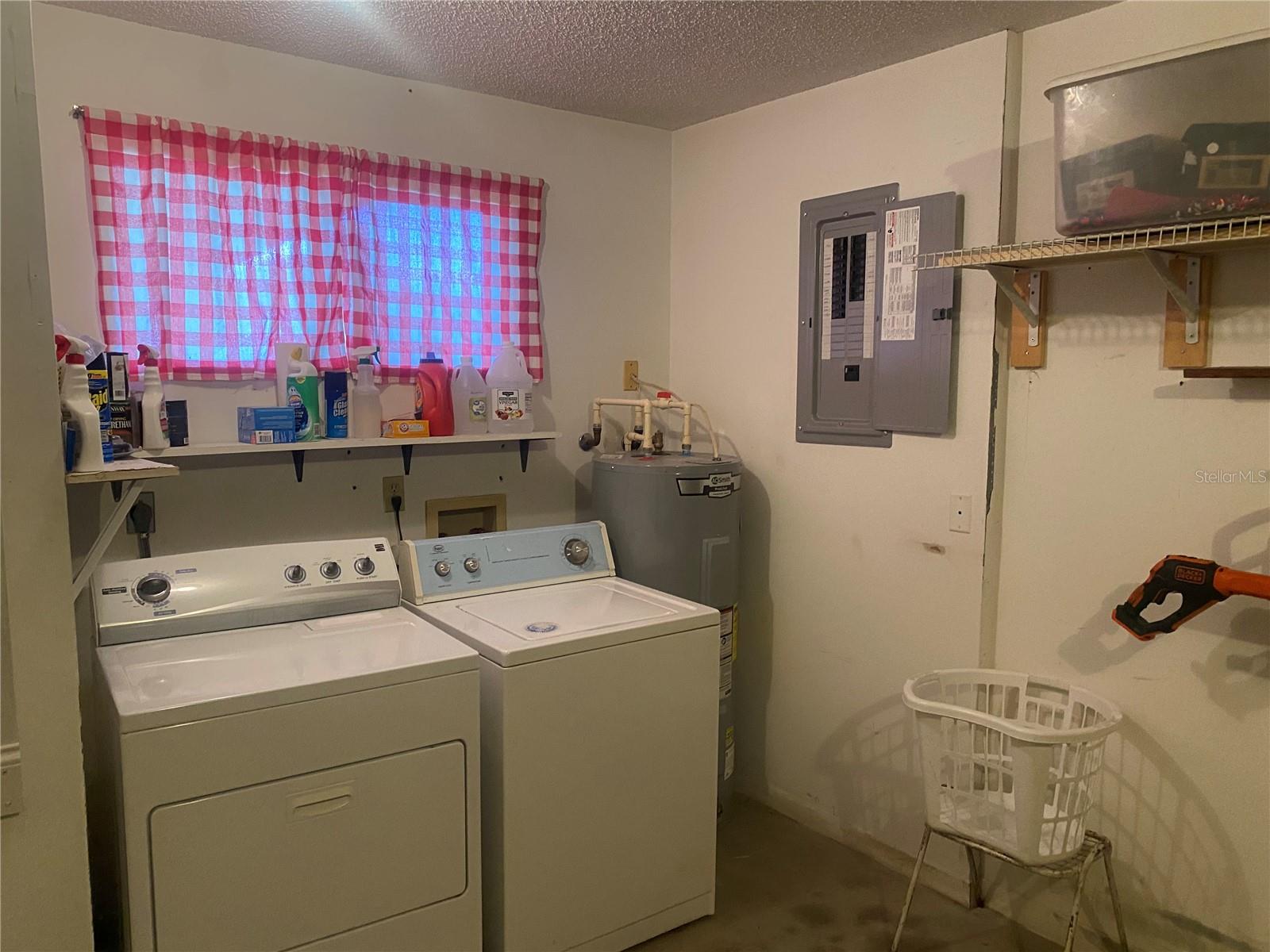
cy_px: 476
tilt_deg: -9.0
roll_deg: +0.1
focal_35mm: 26
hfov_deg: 67.3
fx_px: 954
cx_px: 635
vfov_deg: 53.1
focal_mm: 4.25
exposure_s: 1/60
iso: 320
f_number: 1.8
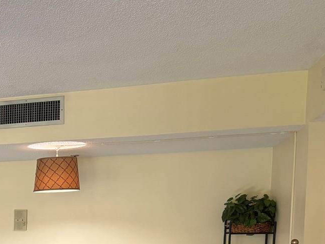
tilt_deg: -5.5
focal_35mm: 64
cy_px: 289
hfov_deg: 26.8
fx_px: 601
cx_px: -64
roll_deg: +0.9
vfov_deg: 21.4
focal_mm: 5.96
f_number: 1.6
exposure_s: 1/60
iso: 125
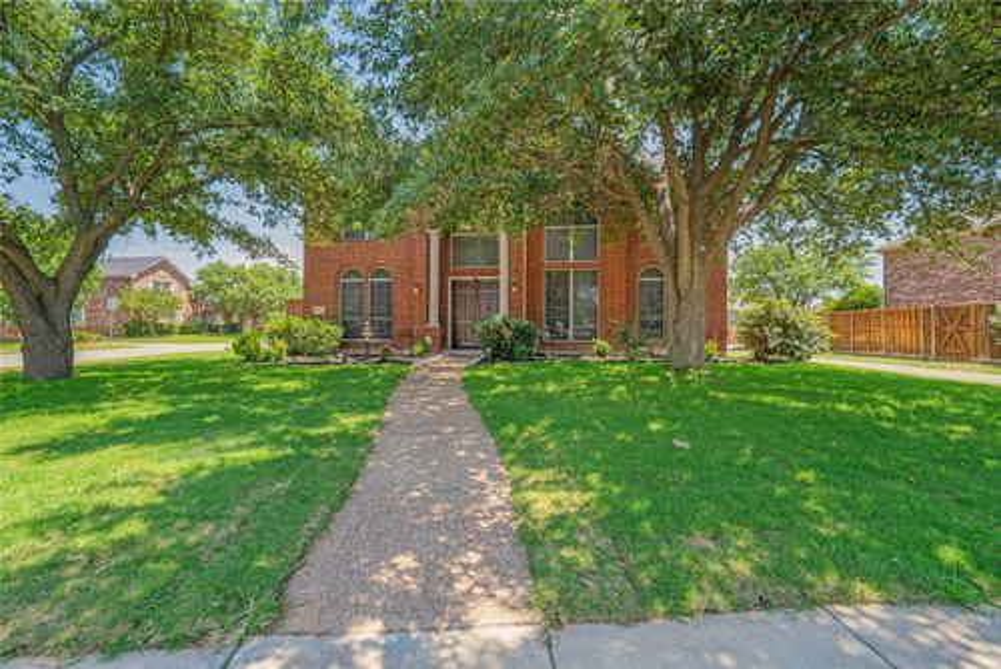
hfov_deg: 104.2
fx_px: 389
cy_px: 334
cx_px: 500
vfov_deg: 81.3
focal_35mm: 14
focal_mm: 14
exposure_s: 1/320
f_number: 9
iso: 500
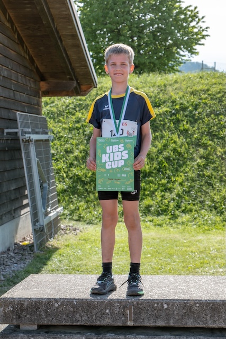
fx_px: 565
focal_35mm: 60
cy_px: 170
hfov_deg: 22.6
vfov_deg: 33.4
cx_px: 113
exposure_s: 1/320
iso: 100
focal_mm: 60
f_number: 5.6
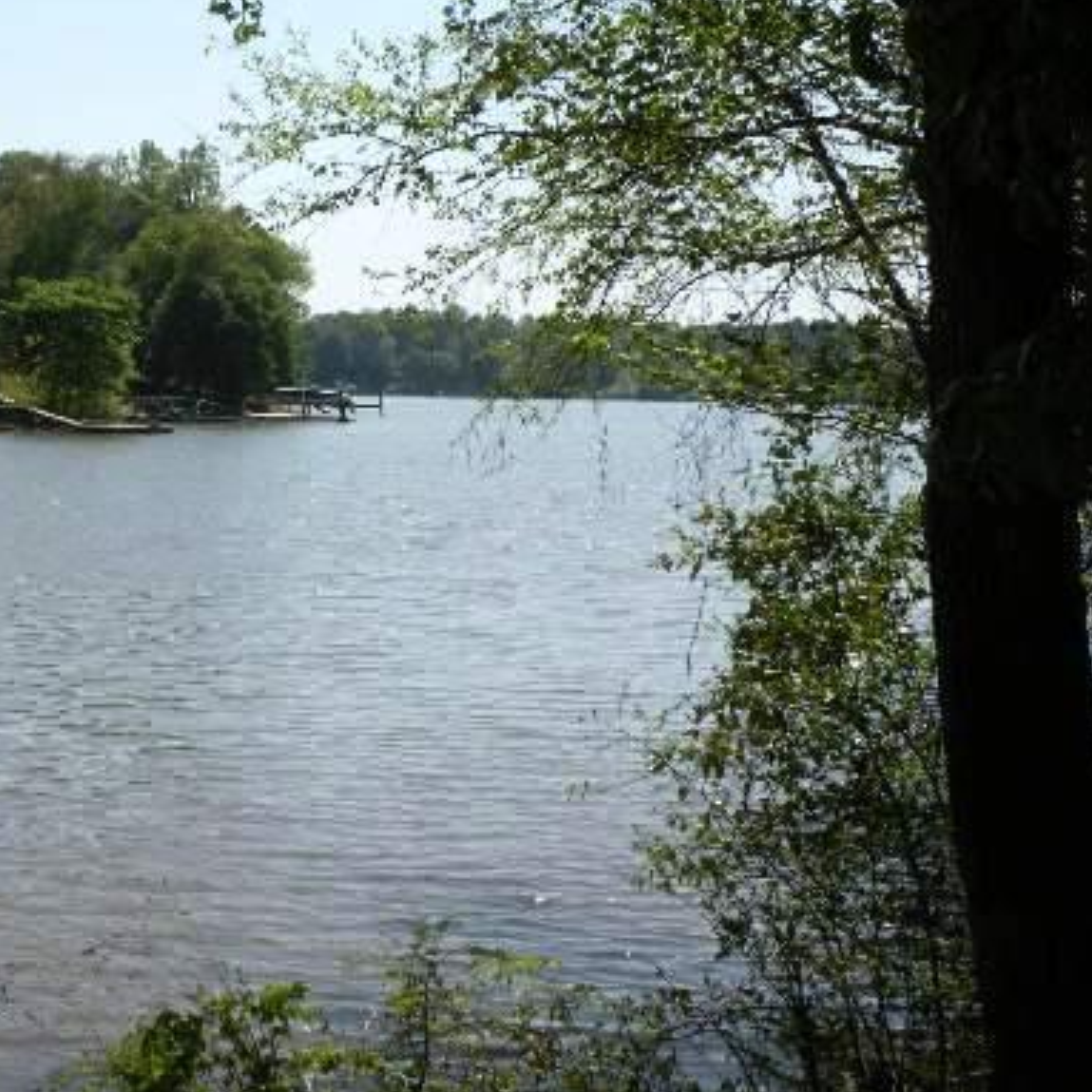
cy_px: 482
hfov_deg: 27.1
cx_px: 197
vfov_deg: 27.7
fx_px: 2213
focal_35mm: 62
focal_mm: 7.4
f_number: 7.1
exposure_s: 1/260
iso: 64
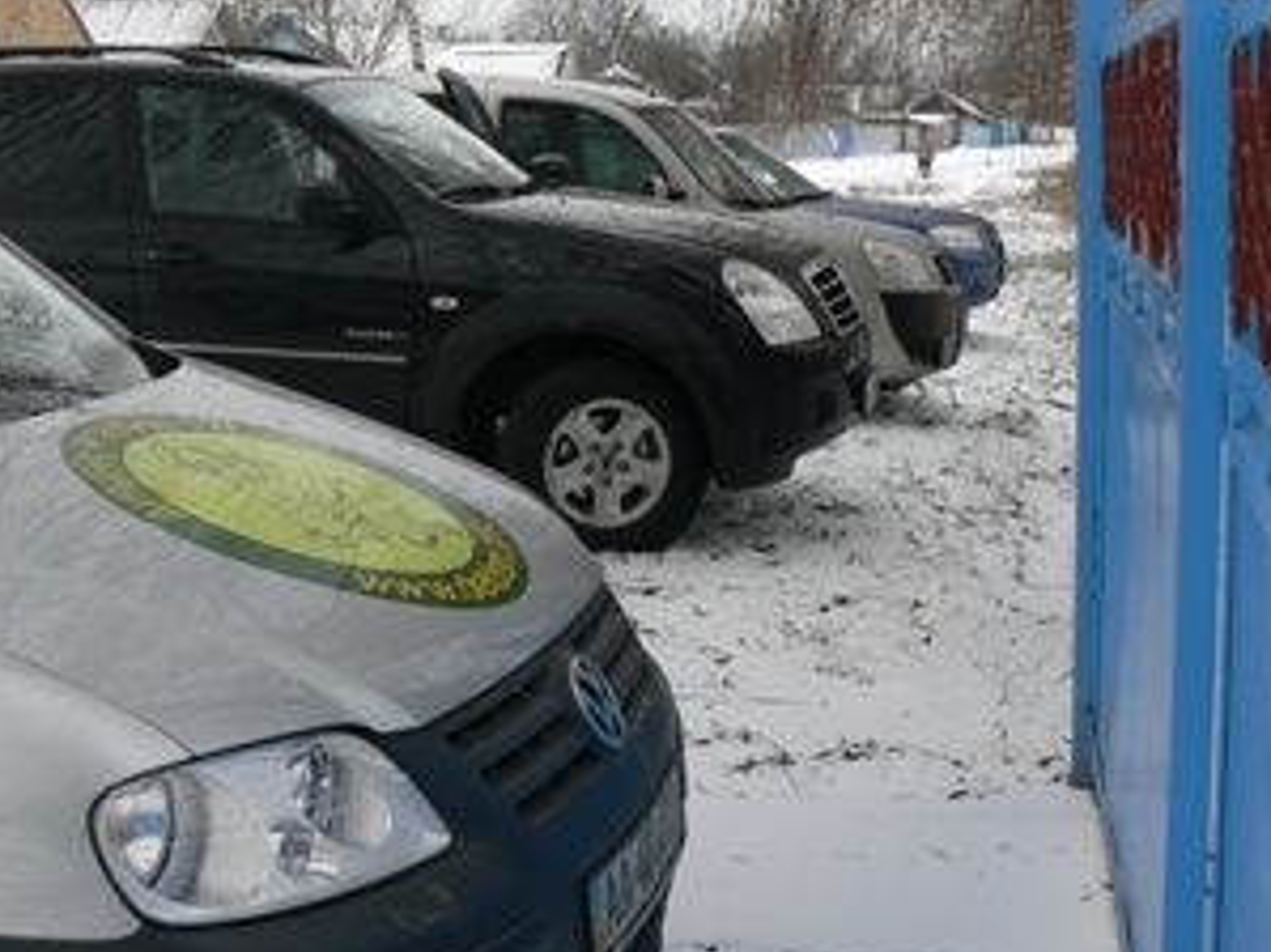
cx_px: 366
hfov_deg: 35.0
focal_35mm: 54
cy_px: 293
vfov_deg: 26.8
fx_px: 1982
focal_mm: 6
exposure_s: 1/125
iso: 80
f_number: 4.5
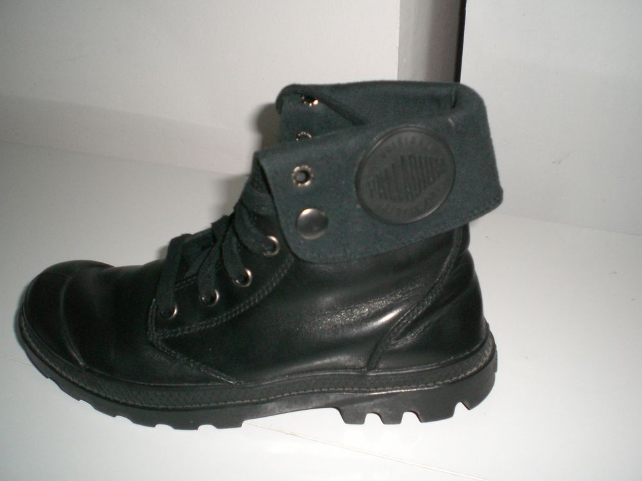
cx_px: 321
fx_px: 705
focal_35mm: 38
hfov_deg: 49.0
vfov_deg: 37.7
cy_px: 240
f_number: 3.1
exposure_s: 1/60
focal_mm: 6.3
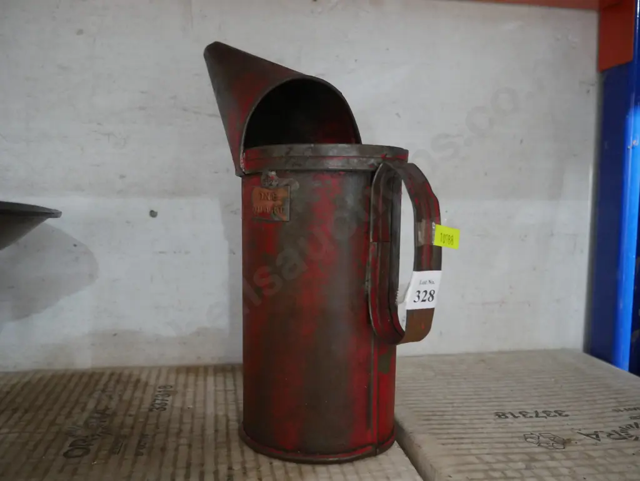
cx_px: 320
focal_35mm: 32
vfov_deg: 44.2
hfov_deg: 56.8
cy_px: 240
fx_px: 592
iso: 2500
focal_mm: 16
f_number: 3.6
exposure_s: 1/60
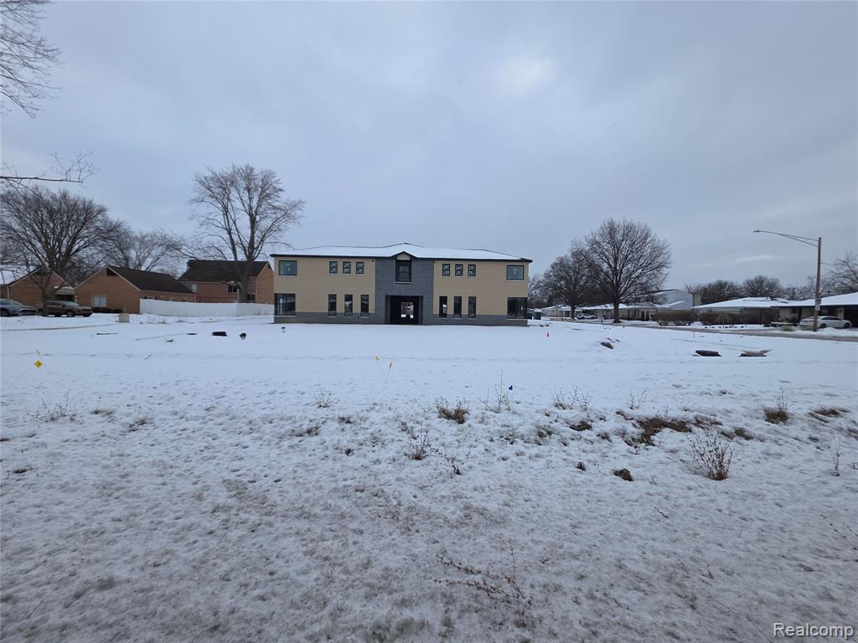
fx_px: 322
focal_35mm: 13
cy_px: 322
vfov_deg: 89.9
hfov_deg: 106.2
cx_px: 429
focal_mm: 2.2
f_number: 1.9
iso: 20
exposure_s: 1/382
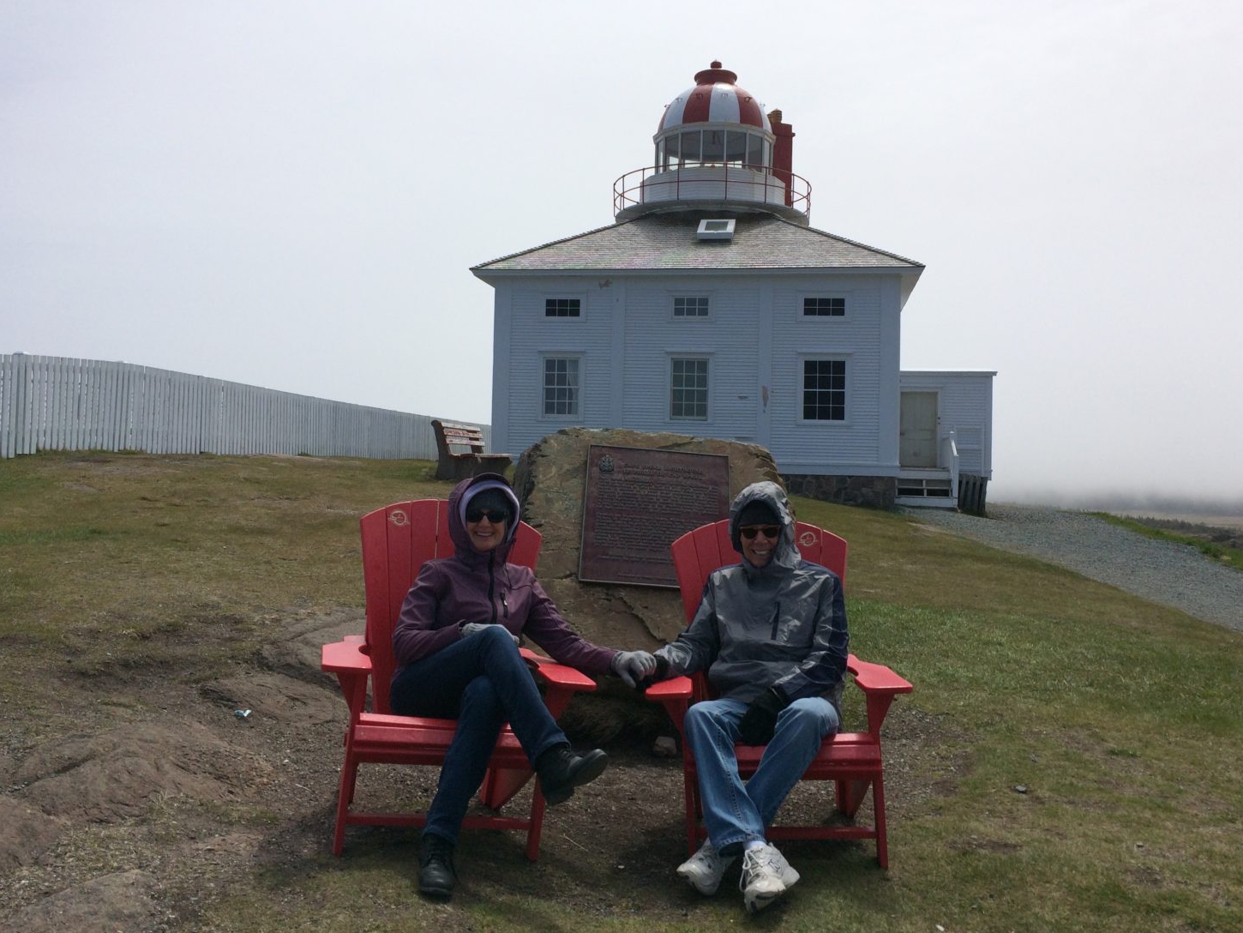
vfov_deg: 44.2
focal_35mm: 32
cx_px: 620
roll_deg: +1.2
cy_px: 445
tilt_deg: +1.0
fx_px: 1149
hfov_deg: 56.8
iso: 32
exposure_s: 1/5128
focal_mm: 4.15
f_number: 2.2
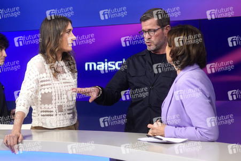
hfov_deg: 43.6
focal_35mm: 45
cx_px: 120
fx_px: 301
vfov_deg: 29.8
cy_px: 80
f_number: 1.6
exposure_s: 1/400
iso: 640
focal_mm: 30
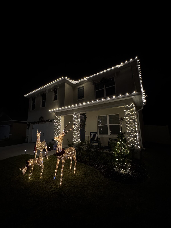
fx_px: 92
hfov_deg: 85.7
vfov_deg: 102.1
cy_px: 114
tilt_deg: +9.7
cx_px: 86
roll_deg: +1.6
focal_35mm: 14
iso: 800
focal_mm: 2.22
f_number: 2.2
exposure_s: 1/60
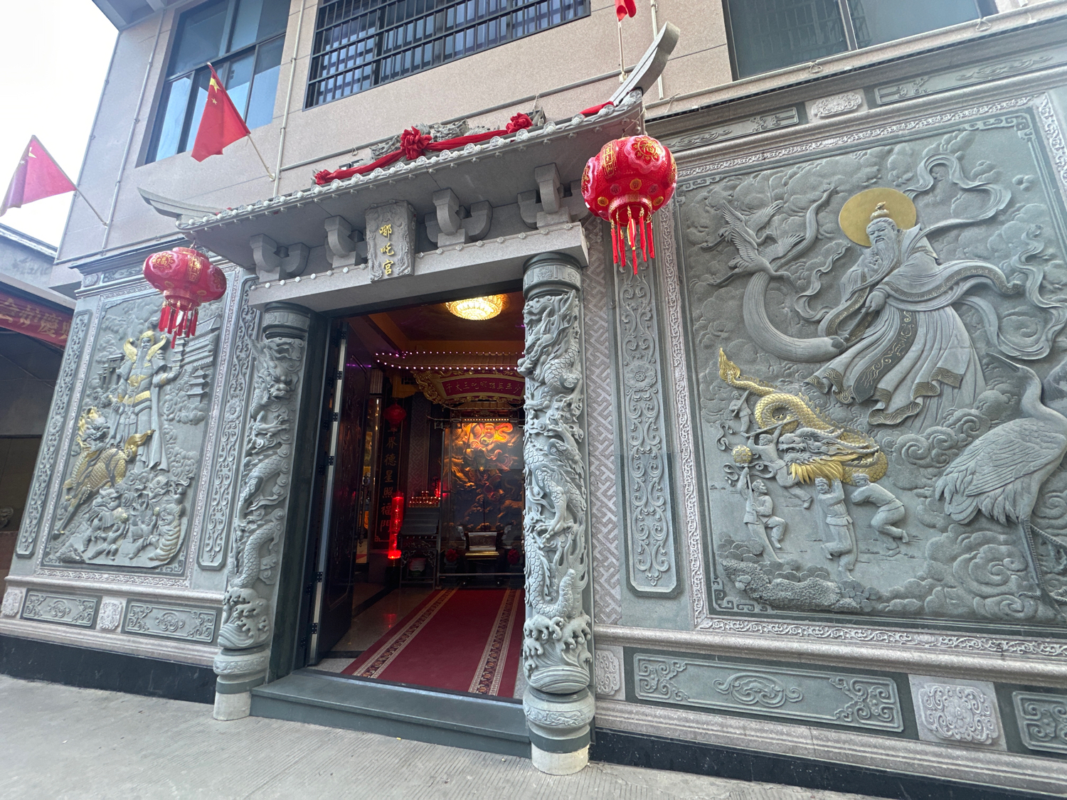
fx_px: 432
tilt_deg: +12.6
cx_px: 534
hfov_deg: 102.1
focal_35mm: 14
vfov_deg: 85.7
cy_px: 400
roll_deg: +0.6
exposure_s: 1/71
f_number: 2.2
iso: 125
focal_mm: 2.22
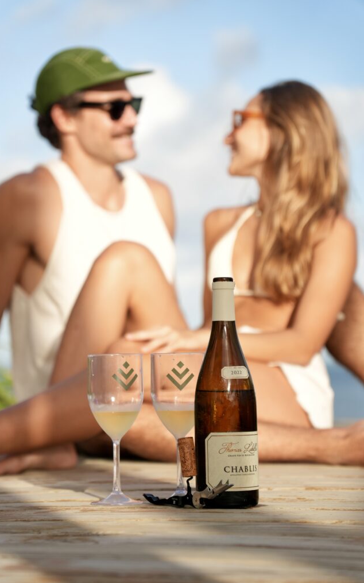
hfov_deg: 12.1
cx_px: 174
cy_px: 291
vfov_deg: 19.3
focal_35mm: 108
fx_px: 1715
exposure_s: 1/160
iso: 250
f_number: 2.8
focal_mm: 70
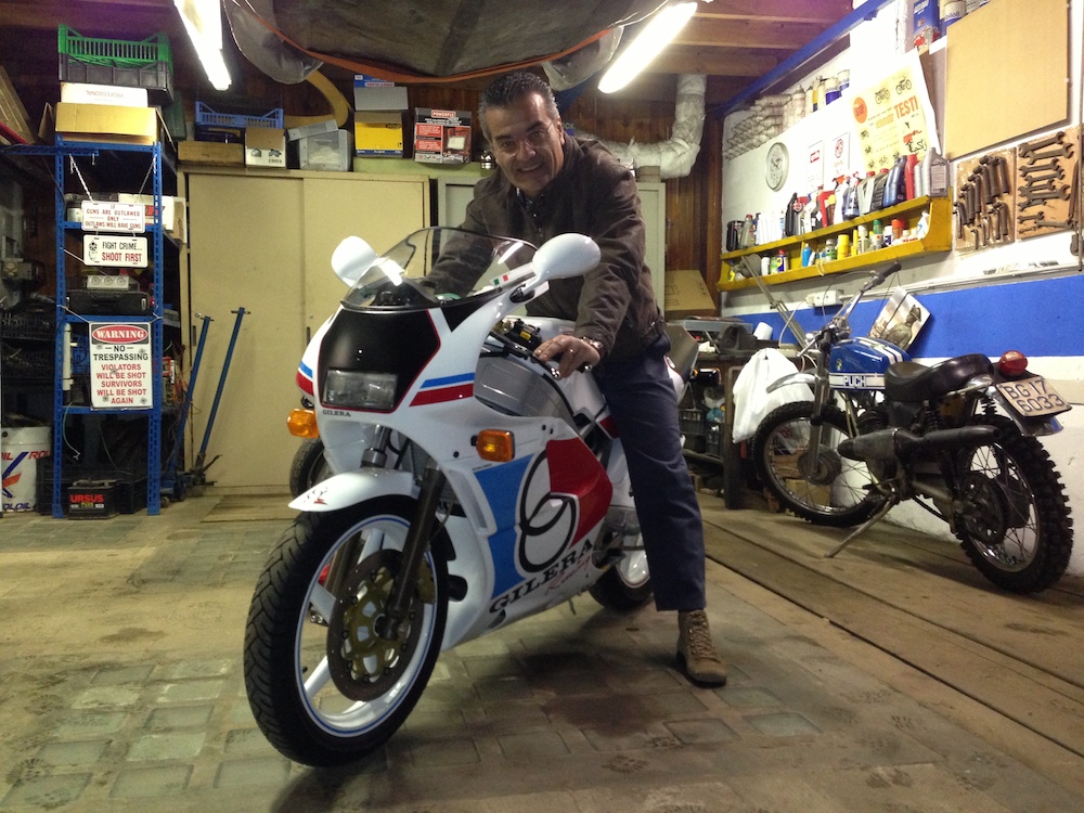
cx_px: 542
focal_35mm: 33
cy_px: 406
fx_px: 1033
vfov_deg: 42.9
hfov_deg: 55.4
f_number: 2.4
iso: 320
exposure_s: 1/20
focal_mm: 4.13
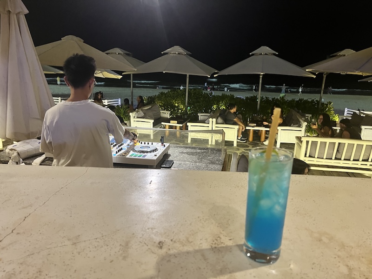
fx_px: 279
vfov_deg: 53.1
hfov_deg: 67.3
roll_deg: -1.7
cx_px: 186
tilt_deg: -16.8
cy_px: 140
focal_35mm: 26
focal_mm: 5.1
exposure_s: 1/50
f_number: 1.6
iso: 400
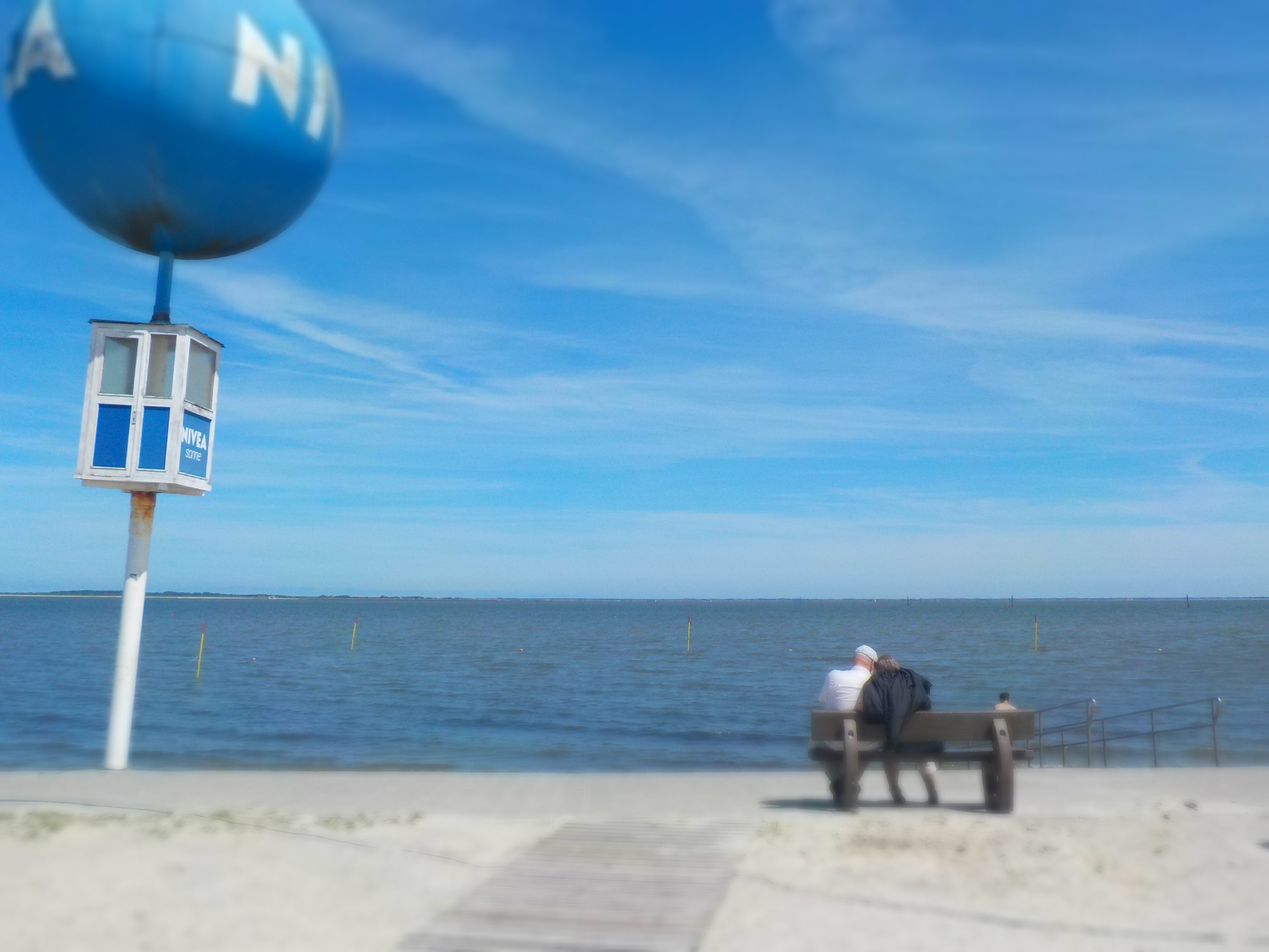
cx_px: 634
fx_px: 1100
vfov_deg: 46.8
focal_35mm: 30
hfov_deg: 60.0
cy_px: 476
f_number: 6.6
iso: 125
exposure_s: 1/640
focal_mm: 4.1
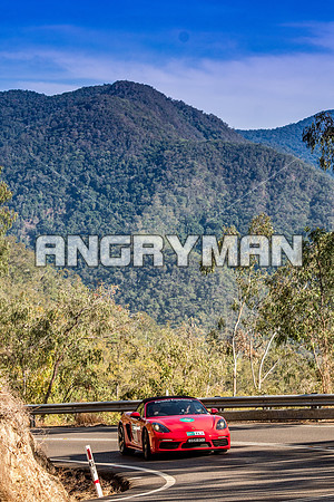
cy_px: 251
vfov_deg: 14.9
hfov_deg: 9.9
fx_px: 1920
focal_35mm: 138
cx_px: 167
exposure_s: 1/2500
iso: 250
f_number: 5
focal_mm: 92
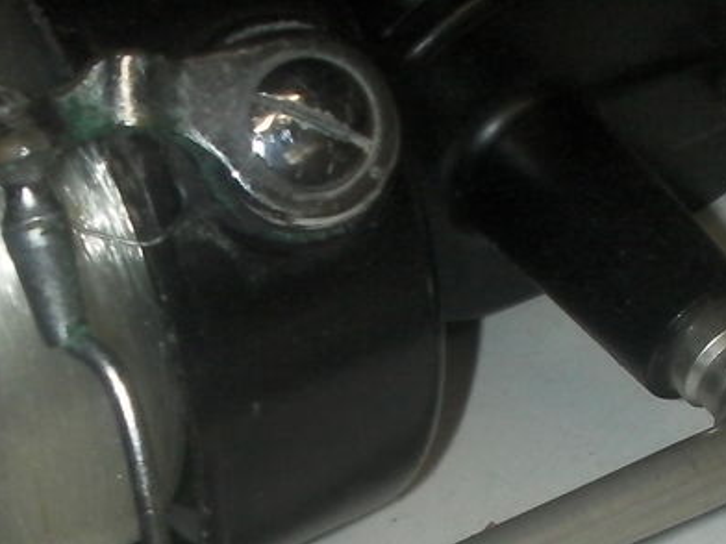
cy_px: 468
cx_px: 330
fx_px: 2034
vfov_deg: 15.1
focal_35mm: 97
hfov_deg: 20.2
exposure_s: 1/30
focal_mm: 6.3
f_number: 5.6
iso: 200
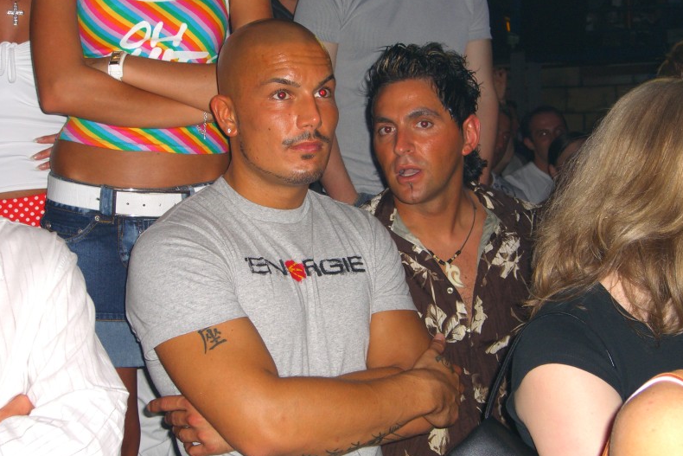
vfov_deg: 22.6
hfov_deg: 33.4
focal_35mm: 60
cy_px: 236
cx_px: 344
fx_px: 1138
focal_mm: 11.8
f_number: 3.6
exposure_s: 1/60
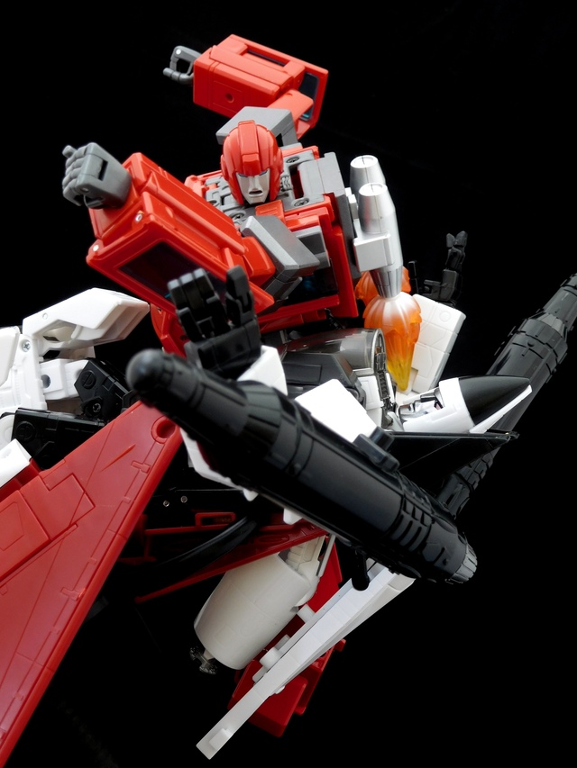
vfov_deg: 38.2
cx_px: 288
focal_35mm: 50
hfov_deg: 29.1
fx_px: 1111
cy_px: 384
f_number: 4.1
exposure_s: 1
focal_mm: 8.9
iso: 125
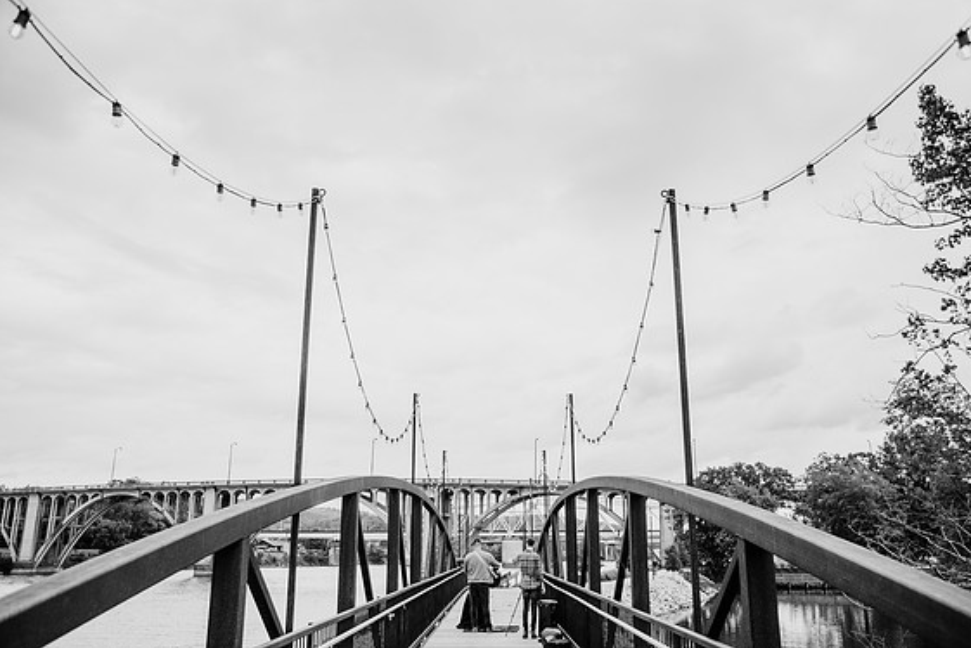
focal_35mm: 31
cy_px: 327
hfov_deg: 60.3
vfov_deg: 42.3
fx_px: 836
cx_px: 495
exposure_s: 1/800
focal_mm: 30
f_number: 4
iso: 320
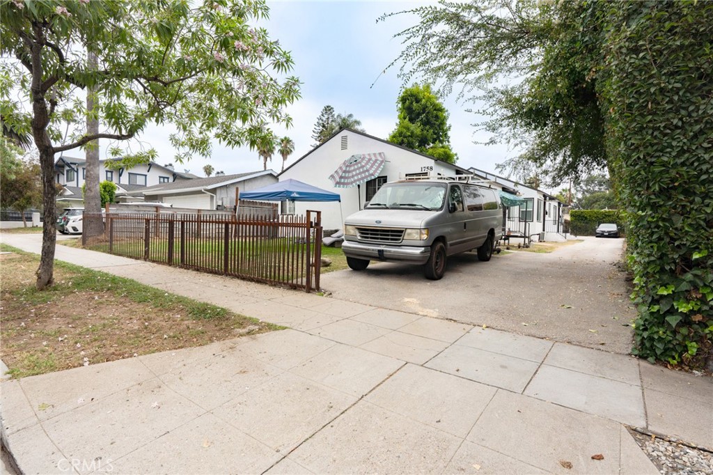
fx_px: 356
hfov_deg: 90.0
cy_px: 238
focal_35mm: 18
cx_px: 356
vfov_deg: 67.3
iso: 125
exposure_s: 1/320
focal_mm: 18
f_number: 8
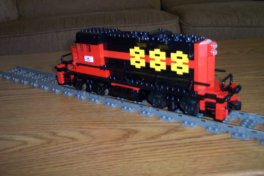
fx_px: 293
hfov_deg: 48.5
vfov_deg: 33.4
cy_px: 76
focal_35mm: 40
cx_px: 132
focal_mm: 8
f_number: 2.8
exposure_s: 1/30
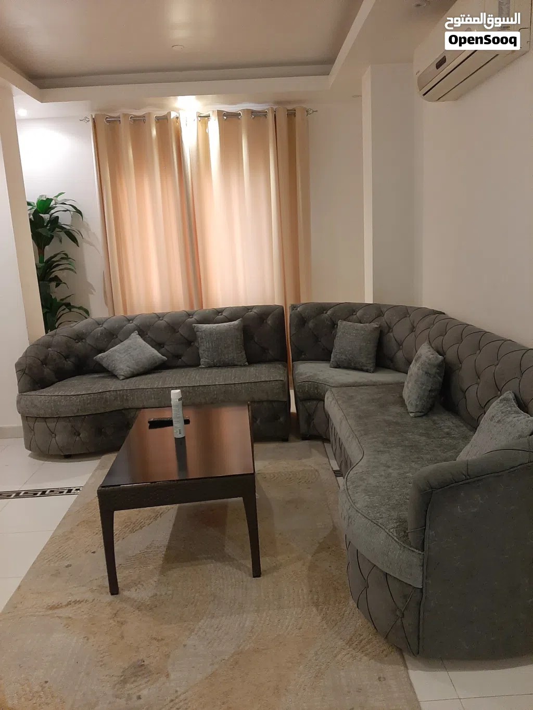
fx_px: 534
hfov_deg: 53.1
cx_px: 266
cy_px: 355
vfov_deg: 67.3
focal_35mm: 26
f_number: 1.7
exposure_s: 1/33
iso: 200
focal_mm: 3.93
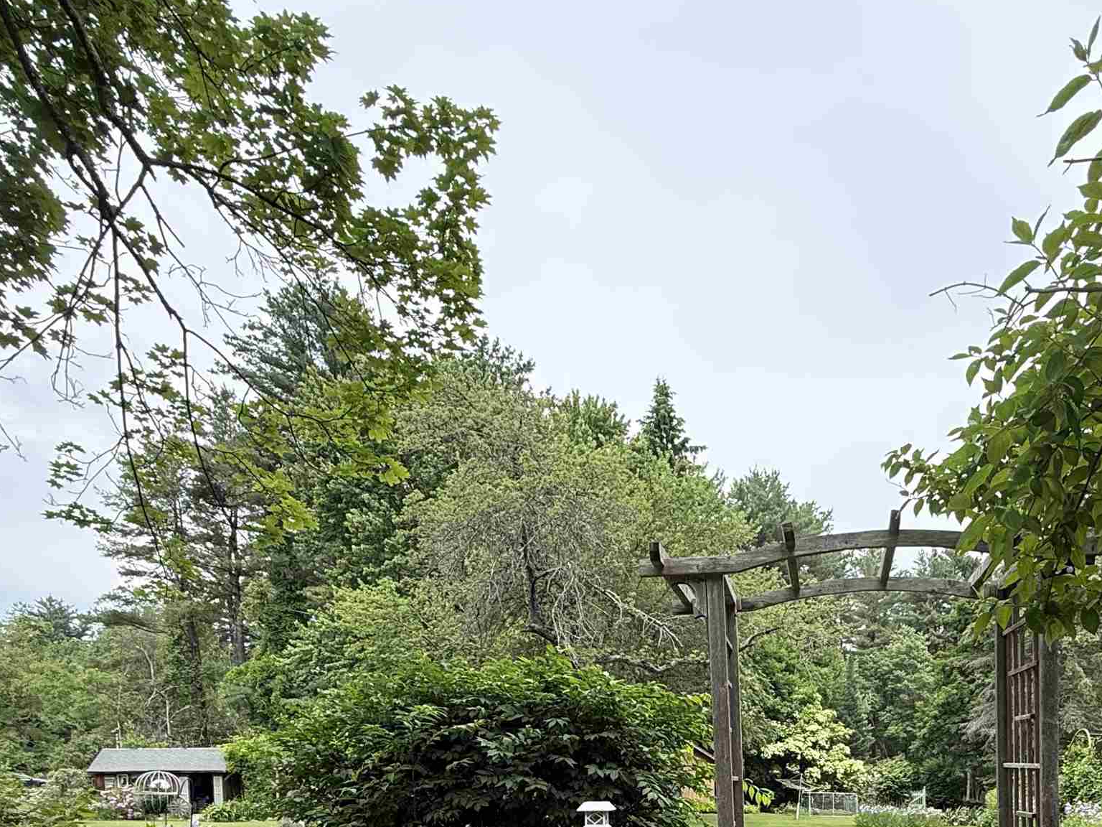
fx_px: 891
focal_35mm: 28
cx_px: 742
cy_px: 798
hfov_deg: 61.8
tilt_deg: -2.7
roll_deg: +0.9
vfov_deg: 43.7
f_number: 2.2
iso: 64
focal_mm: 2.22
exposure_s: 1/625
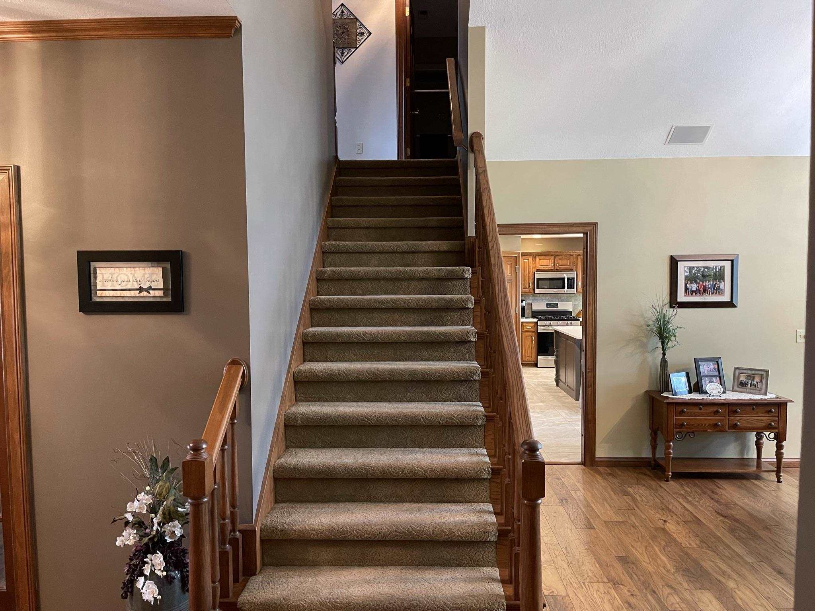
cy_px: 306
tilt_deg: -4.0
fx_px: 612
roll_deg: -0.1
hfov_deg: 67.3
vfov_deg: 53.1
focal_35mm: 26
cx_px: 408
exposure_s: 1/40
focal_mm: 5.1
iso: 640
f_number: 1.6
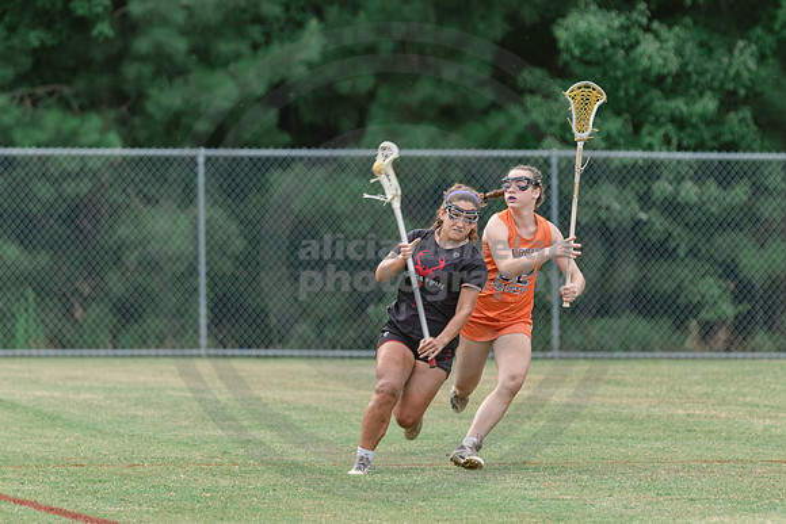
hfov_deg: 3.8
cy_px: 238
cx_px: 533
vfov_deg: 2.5
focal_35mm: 540
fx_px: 11786
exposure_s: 1/640
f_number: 3
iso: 250
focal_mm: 200
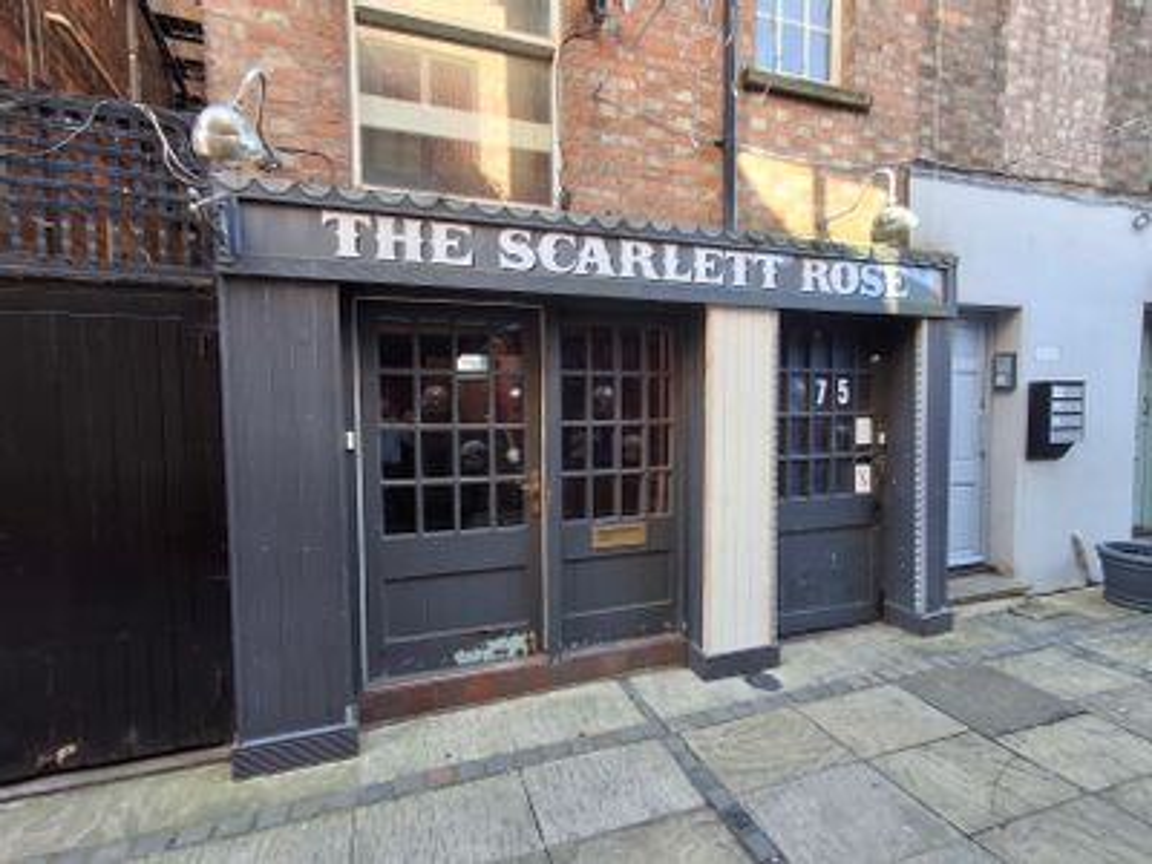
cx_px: 576
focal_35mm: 16
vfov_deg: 78.1
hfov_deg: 94.5
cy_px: 432
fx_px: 532
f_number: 2.2
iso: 40
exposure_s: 1/60
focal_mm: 1.64
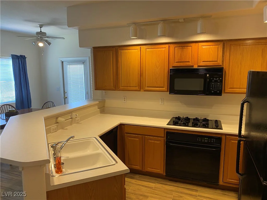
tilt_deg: -8.9
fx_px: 201
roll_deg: -0.1
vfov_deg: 53.1
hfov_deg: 67.3
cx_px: 134
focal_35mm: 26
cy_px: 100
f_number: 1.8
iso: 125
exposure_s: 1/60
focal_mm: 4.25
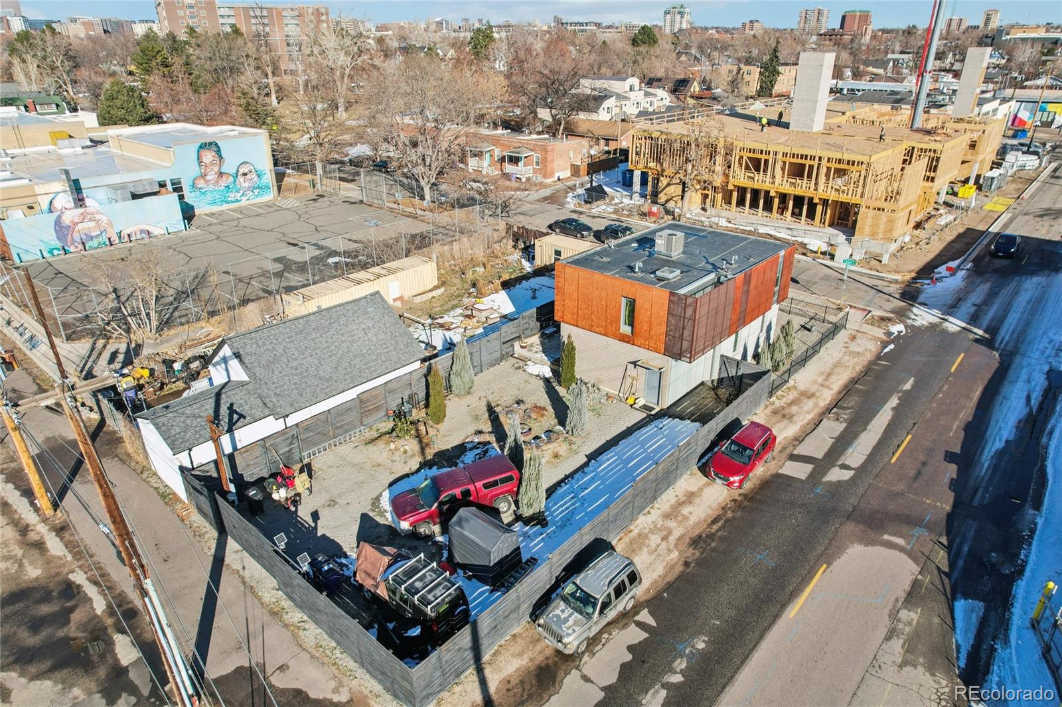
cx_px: 531
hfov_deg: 78.6
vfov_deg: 57.2
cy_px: 354
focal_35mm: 22
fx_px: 649
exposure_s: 1/400
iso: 150
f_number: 2.8
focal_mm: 8.4
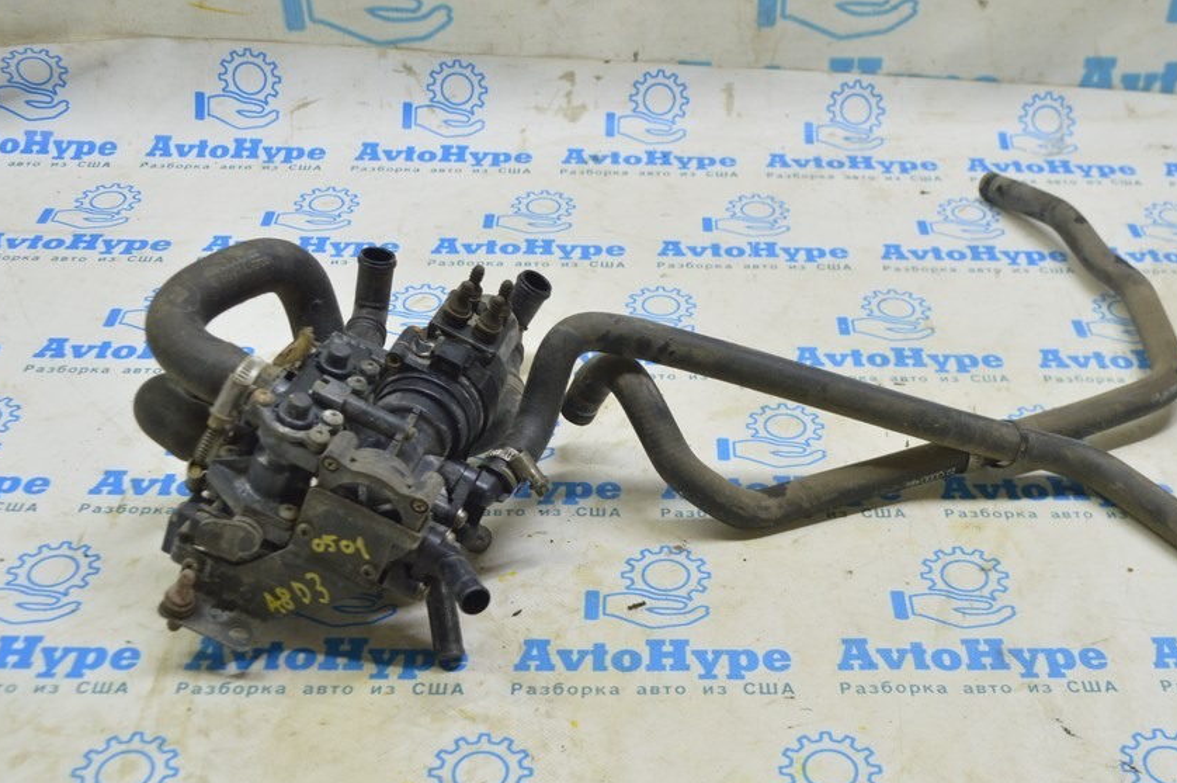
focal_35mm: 44
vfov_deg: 30.4
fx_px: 1437
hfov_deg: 44.4
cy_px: 455
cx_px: 678
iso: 400
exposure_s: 1/20
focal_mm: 24
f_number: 5.6
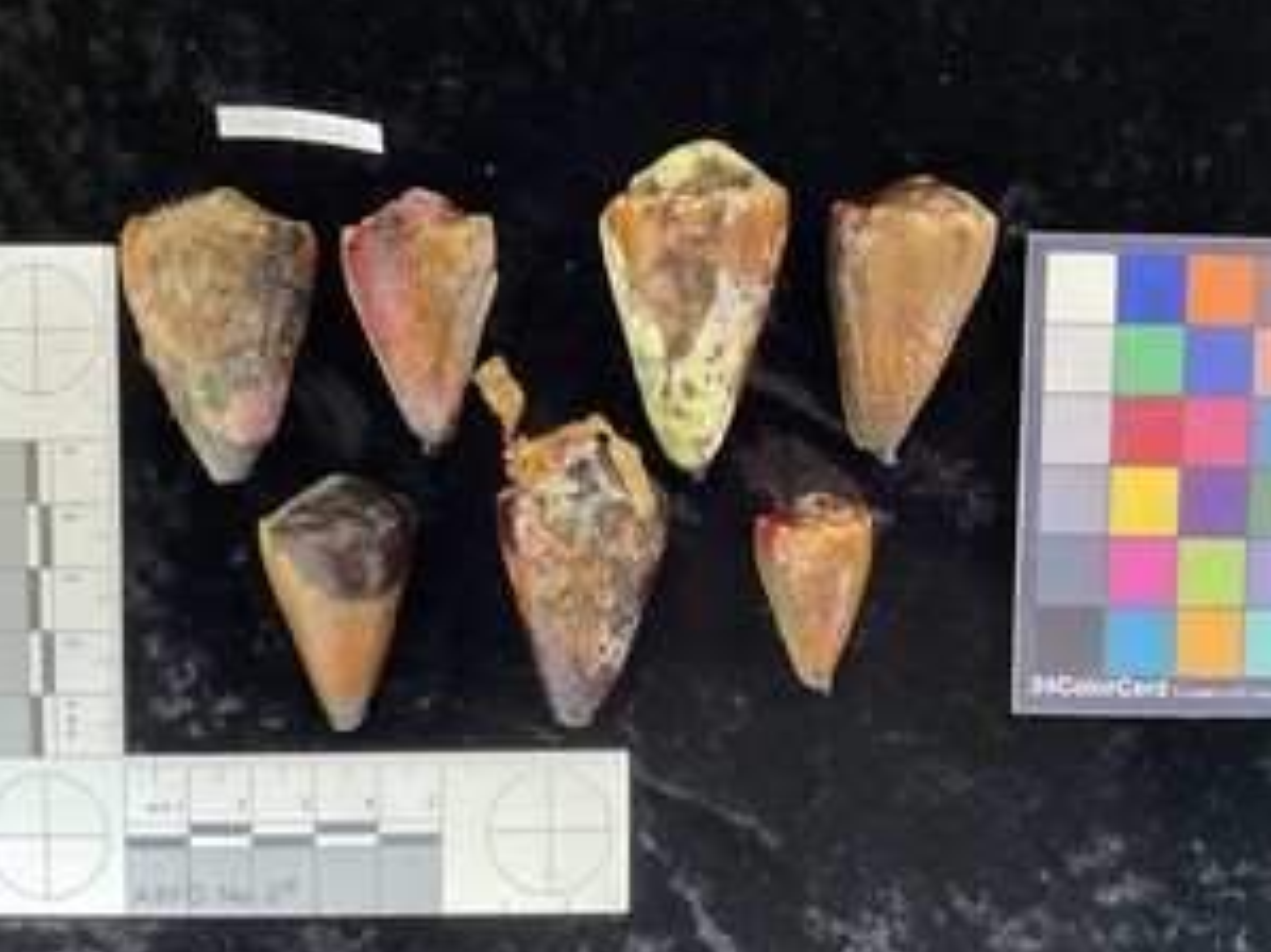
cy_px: 508
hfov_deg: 54.0
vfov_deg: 41.7
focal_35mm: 34
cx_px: 629
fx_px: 1248
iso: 160
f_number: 1.8
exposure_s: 1/60
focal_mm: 3
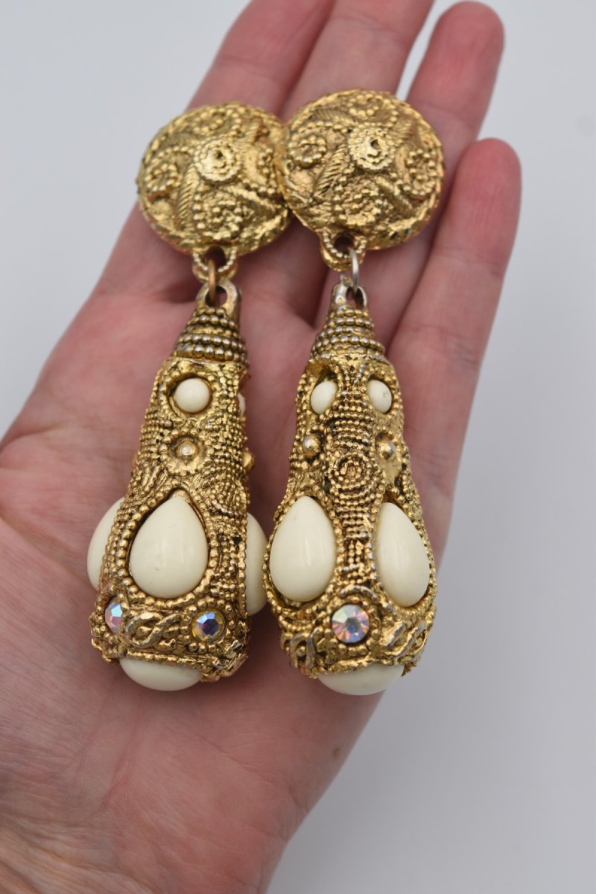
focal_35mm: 72
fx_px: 1788
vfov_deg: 28.1
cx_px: 298
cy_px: 447
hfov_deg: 18.9
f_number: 5.3
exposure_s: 1/125
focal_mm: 48
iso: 160
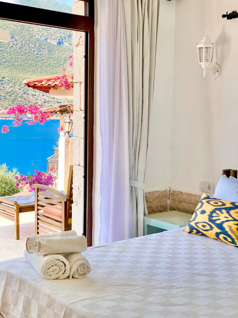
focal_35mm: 52
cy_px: 159
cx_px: 119
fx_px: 477
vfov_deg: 36.8
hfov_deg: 28.0
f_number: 2
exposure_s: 1/210
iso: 20
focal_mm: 6
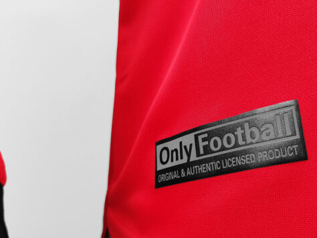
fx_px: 394
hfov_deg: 43.6
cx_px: 190
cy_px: 142
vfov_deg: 33.5
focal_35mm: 43
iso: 200
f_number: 1.8
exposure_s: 1/36
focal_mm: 5.58
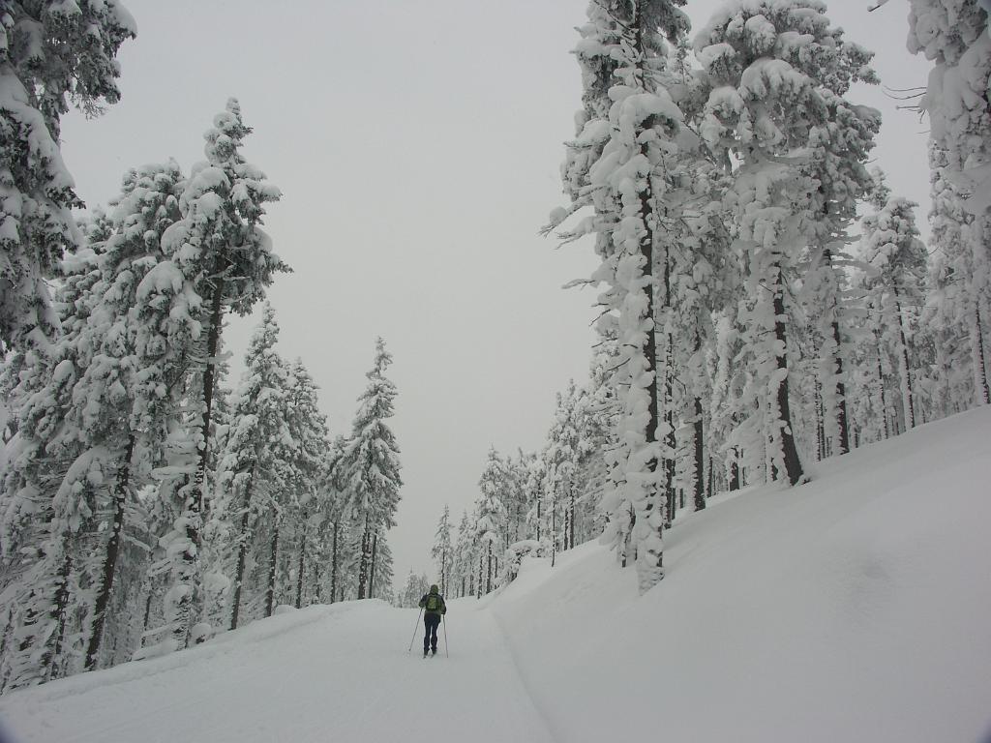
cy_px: 372
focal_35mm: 28
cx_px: 496
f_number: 8
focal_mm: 7.2
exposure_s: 1/400
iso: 64
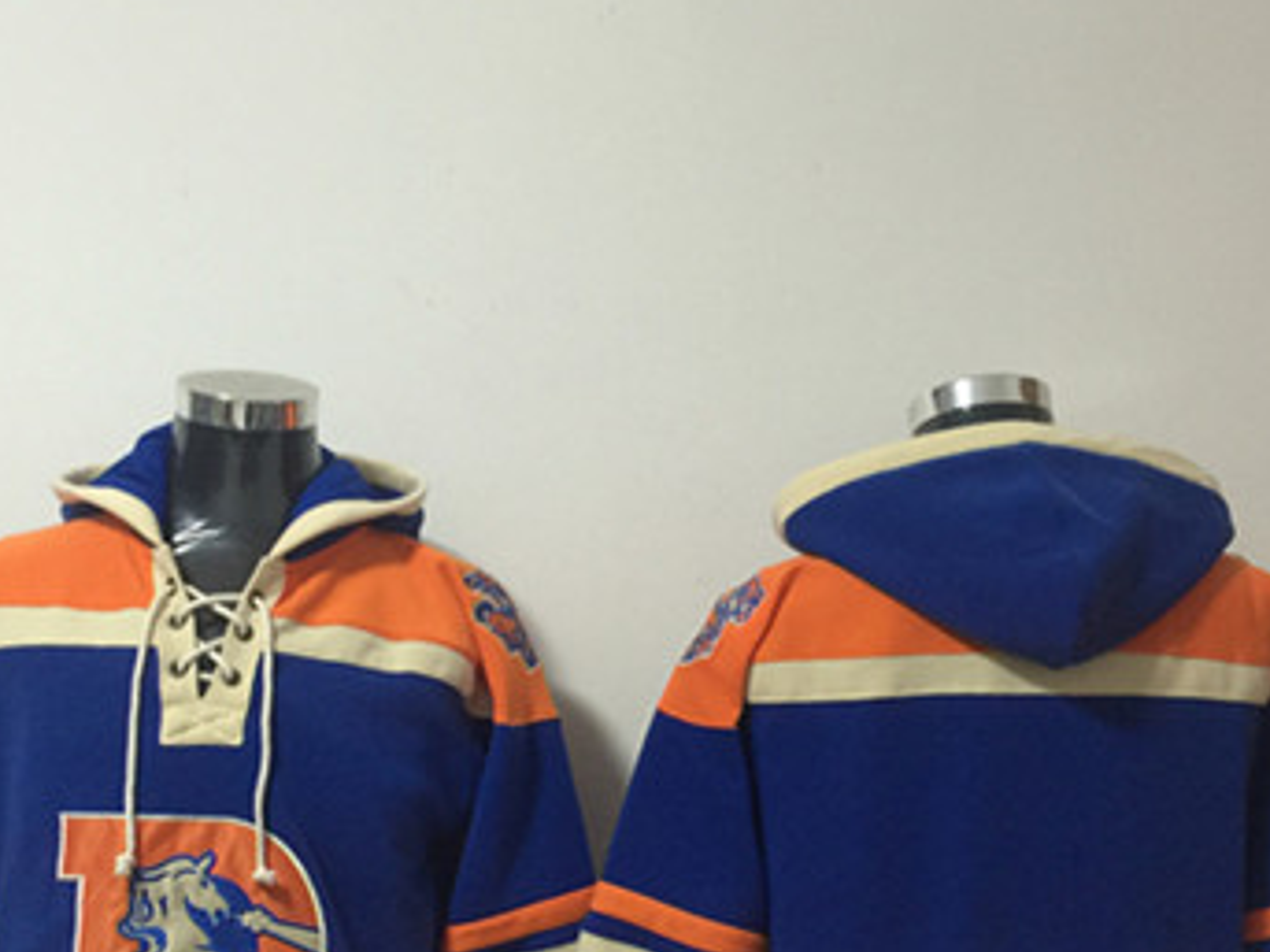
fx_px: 1797
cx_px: 552
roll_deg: -2.8
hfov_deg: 38.9
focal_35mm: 49
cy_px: 700
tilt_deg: -0.4
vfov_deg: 29.3
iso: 125
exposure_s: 1/10
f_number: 2.2
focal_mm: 4.15
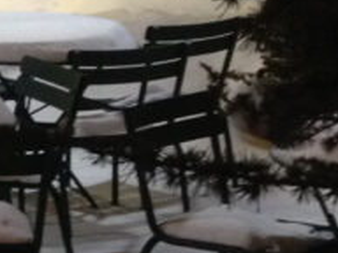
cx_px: -467
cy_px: 44
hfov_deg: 9.9
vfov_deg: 8.4
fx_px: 1719
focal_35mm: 176
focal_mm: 4.12
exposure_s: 1/20
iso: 250
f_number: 2.4
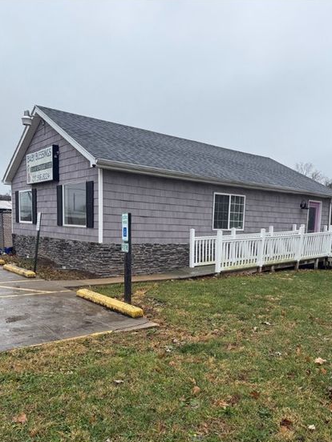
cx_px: 187
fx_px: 371
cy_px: 265
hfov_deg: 48.1
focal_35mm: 29
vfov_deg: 61.1
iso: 80
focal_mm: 6.76
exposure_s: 1/1493
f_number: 1.78
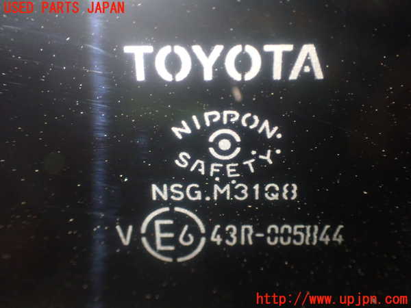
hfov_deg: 51.4
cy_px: 154
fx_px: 427
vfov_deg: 39.7
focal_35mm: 36
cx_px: 206
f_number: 2.5
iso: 800
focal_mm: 6.37
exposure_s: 1/15
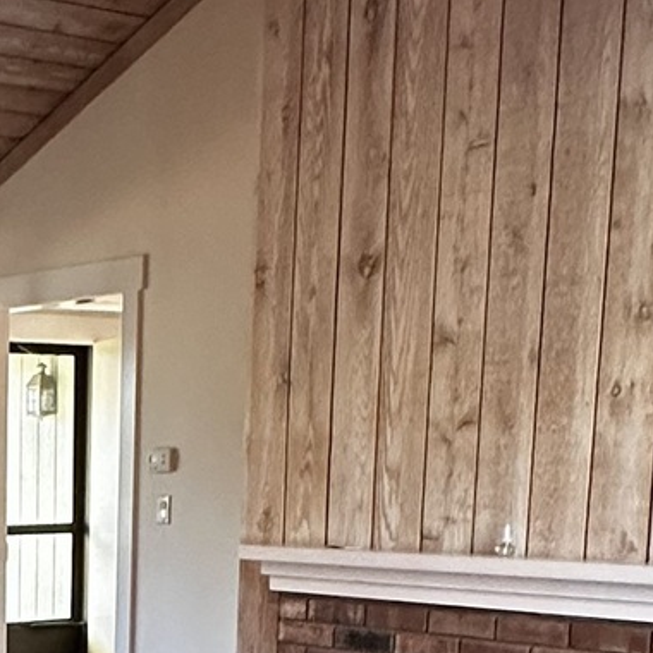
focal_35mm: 75
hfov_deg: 21.3
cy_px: 741
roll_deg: +0.0
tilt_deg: -9.9
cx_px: -144
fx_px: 1601
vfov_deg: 21.7
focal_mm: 2.22
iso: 400
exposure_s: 1/60
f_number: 2.2
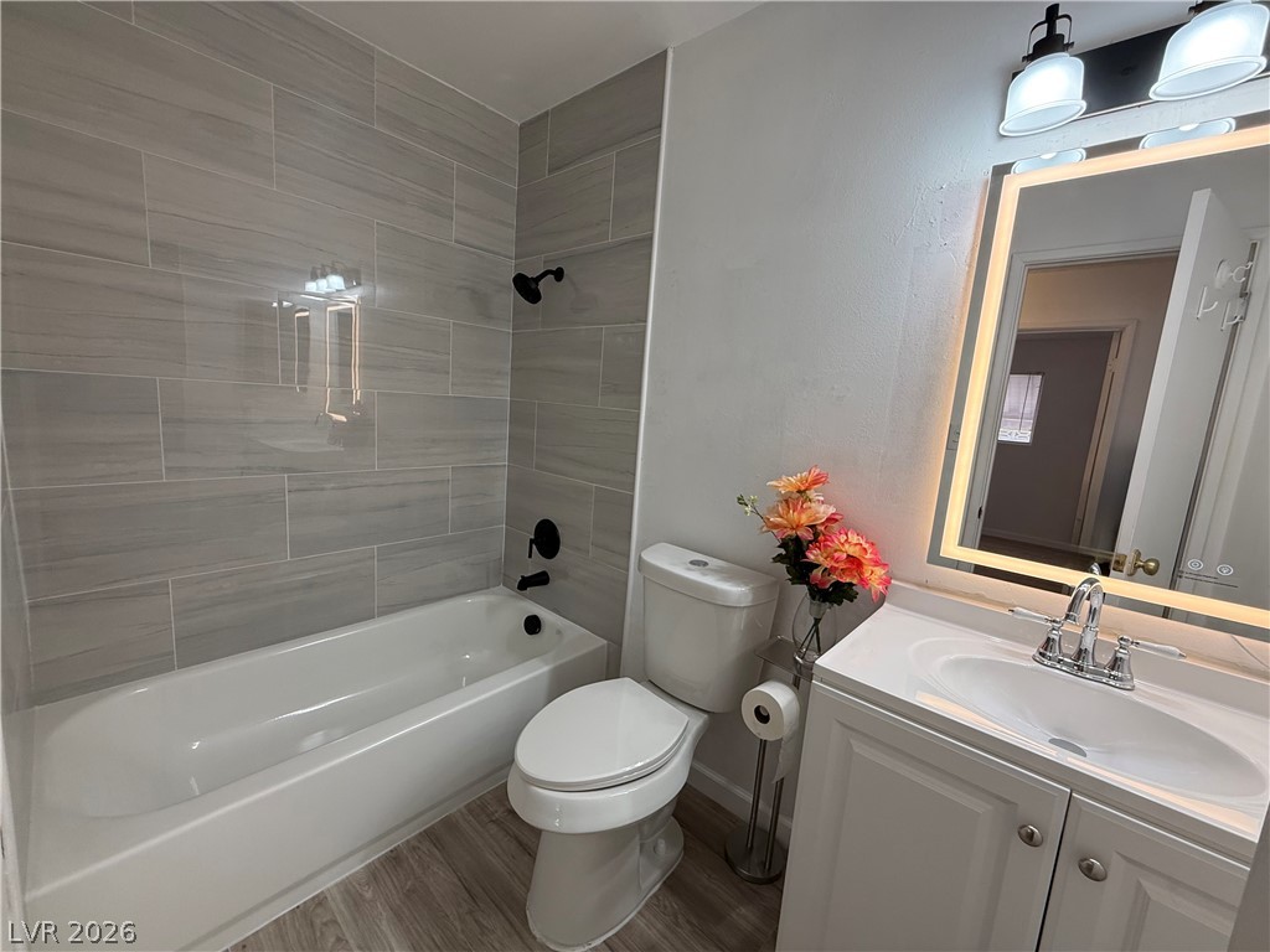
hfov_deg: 102.1
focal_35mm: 14
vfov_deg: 85.7
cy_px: 476
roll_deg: -3.8
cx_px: 635
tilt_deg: -7.7
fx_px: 514
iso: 100
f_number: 2.2
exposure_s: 1/120
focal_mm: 2.22
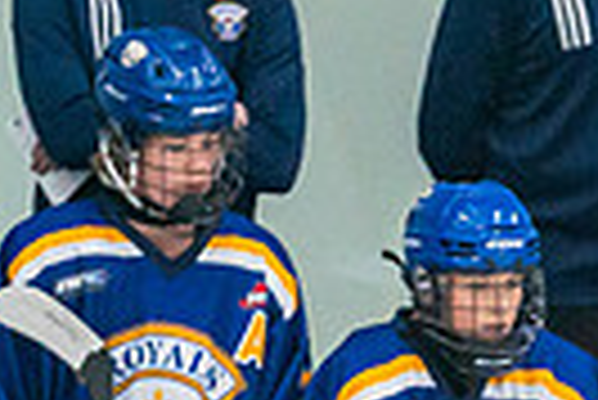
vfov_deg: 1.3
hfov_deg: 2.0
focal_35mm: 1054
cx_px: 911
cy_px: 852
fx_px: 17527
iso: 3200
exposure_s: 1/1250
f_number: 2.8
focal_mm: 178
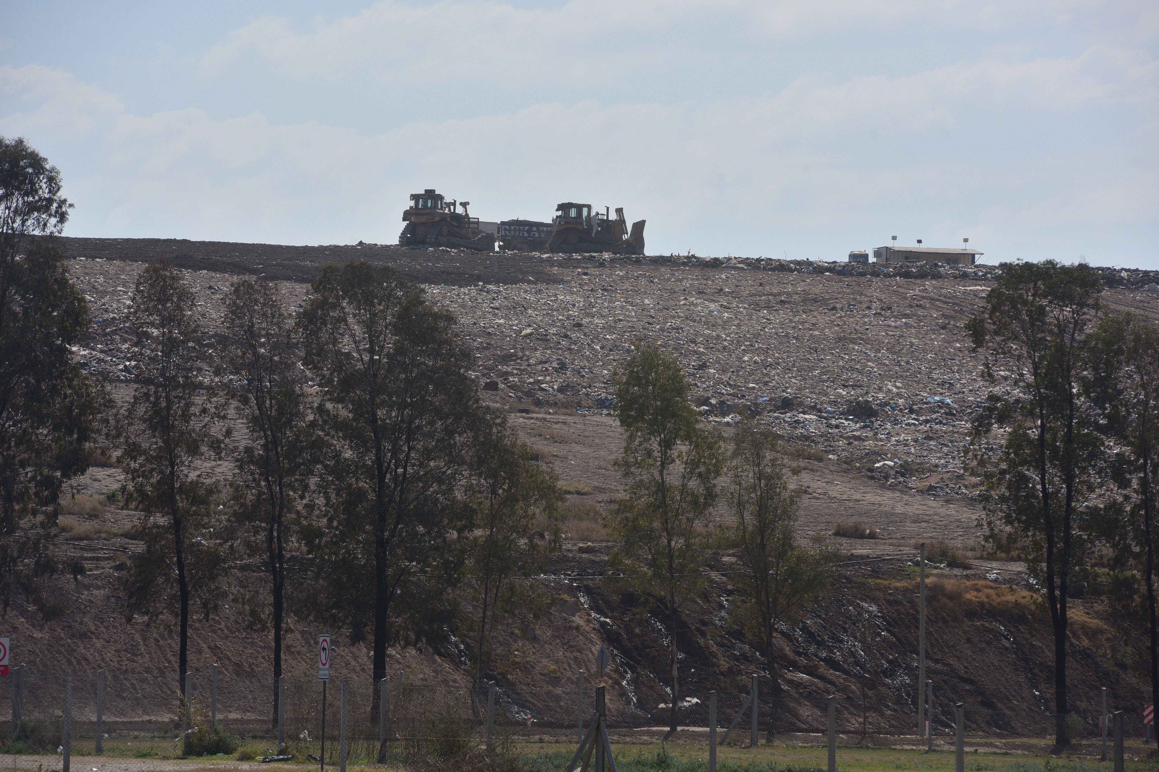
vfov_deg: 6.8
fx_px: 6471
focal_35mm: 201
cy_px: 385
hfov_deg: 10.2
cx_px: 582
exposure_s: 1/2500
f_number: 8
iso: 400
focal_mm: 200
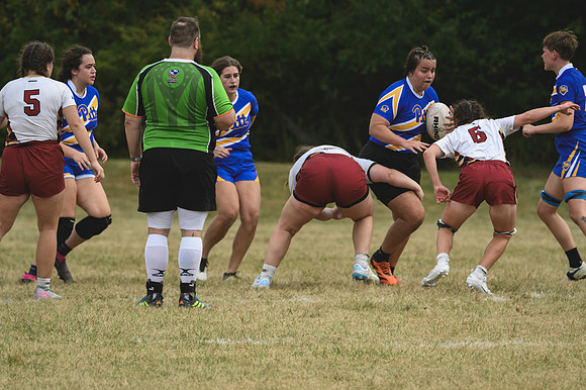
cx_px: 293
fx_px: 9273
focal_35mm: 570
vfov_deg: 2.4
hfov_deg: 3.6
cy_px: 195
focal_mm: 380
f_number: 6
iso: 250
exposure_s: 1/1000
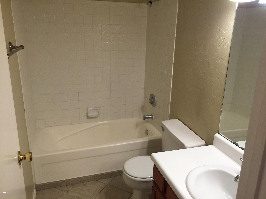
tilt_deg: -16.8
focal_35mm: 29
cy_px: 100
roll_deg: -3.2
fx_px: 223
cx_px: 133
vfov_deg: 48.2
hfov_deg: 61.7
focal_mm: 4.15
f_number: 2.2
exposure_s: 1/30
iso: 40
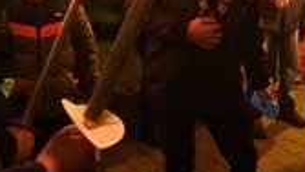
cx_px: 283
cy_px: 30
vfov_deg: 18.3
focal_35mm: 65
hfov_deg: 30.7
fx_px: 526
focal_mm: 26
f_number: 5
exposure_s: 1/80
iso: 12800
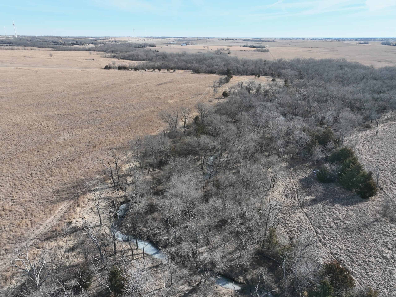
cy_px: 148
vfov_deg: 56.8
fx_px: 274
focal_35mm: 24
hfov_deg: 71.6
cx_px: 198
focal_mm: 12.29
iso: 400
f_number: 2.8
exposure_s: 1/2000
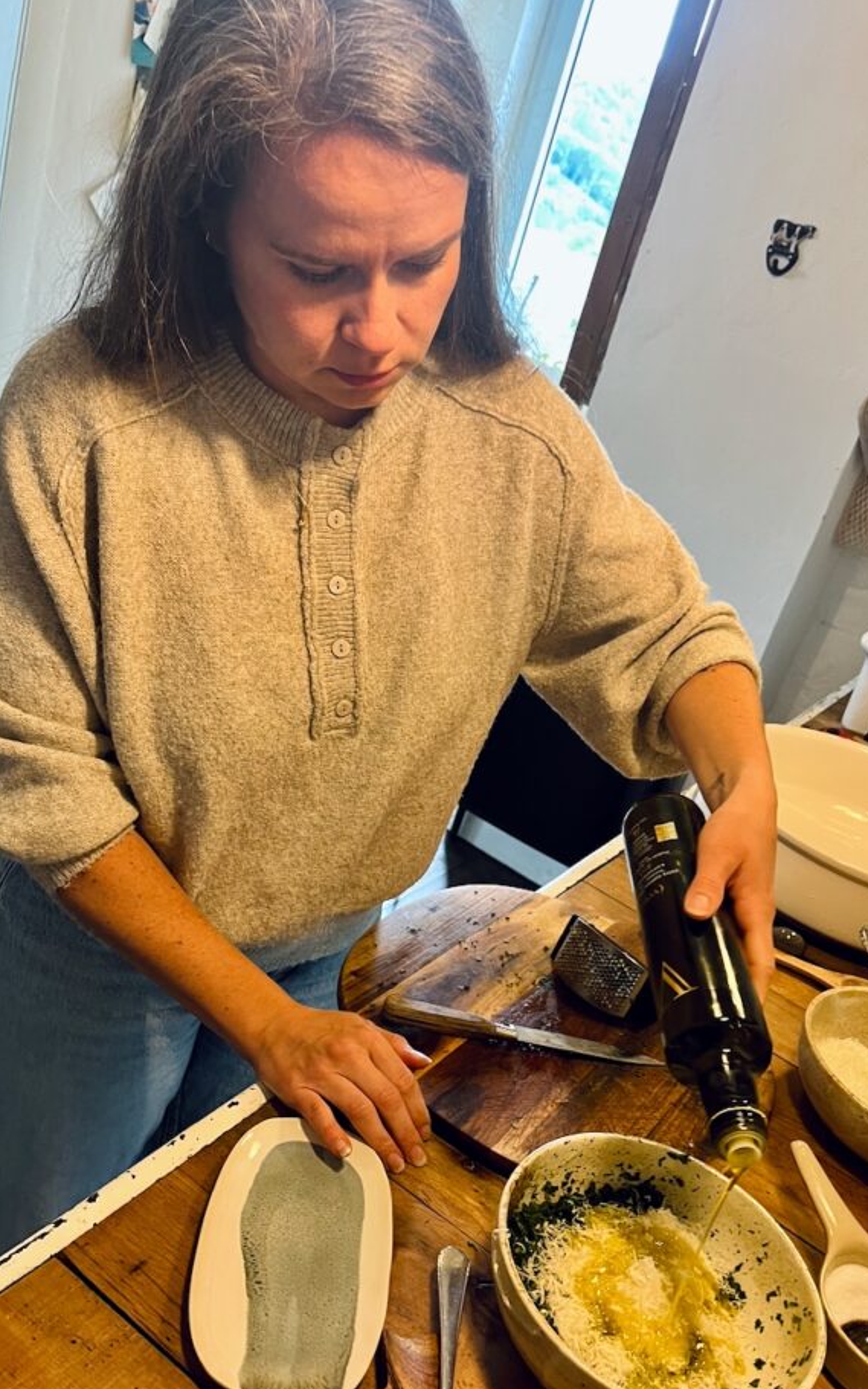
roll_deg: -20.1
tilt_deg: -23.4
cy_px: 753
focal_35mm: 31
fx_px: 1173
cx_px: 461
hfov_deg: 40.6
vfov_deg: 61.1
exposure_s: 1/50
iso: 100
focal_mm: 5.1
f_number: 1.6
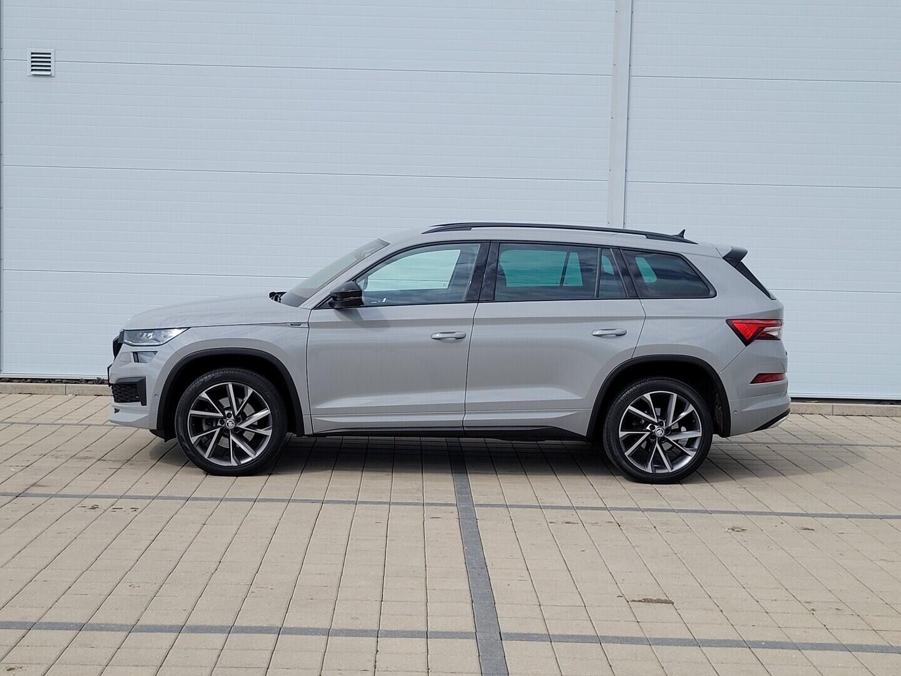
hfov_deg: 67.3
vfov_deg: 53.1
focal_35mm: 26
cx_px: 450
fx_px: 677
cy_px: 338
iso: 40
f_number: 1.8
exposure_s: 1/2094
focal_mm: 5.4
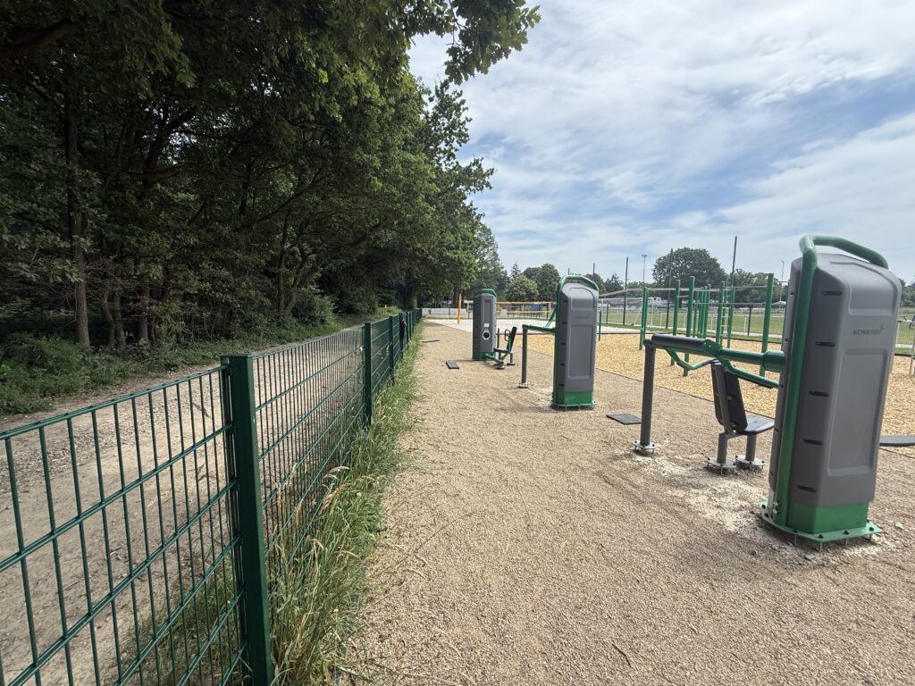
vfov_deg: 85.7
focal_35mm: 14
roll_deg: -0.4
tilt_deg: -4.6
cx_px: 458
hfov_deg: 102.1
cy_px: 343
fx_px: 370
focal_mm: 2.22
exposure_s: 1/1399
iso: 50
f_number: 2.2
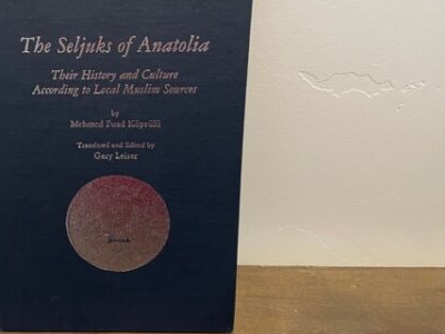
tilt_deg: -34.2
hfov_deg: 46.3
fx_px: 501
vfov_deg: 36.7
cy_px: 136
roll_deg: +0.4
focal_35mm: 39
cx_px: 116
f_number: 1.6
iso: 250
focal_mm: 4.2
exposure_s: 1/60
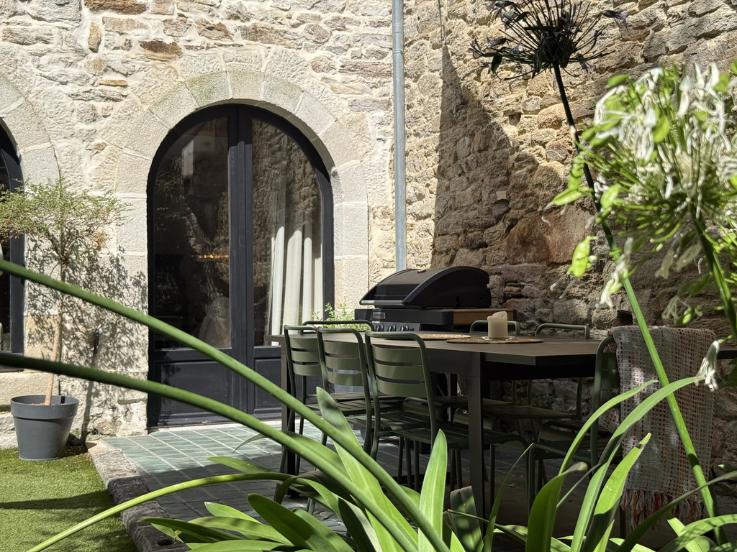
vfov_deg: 30.3
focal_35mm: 48
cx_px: 368
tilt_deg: +0.8
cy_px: 276
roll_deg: +1.0
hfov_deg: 39.7
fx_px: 1022
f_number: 1.78
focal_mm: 6.76
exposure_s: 1/2208
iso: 100
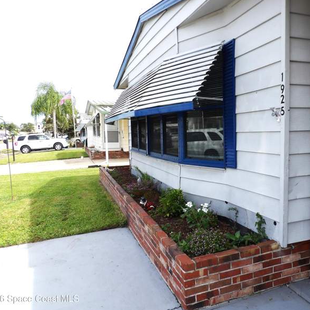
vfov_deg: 55.6
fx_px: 294
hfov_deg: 55.1
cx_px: 190
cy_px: 154
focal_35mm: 29
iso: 100
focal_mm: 4.3
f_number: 3.2
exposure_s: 1/768
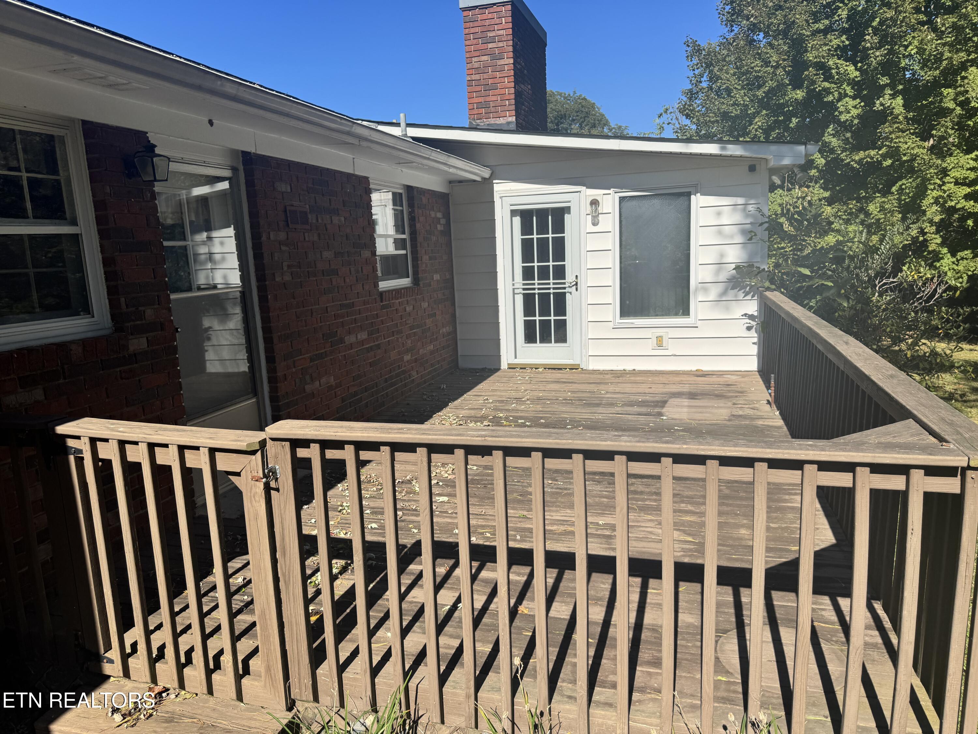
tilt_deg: -9.3
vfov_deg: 56.8
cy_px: 367
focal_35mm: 24
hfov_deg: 71.6
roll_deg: +2.6
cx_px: 489
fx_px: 678
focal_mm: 6.76
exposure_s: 1/3802
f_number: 1.78
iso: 80
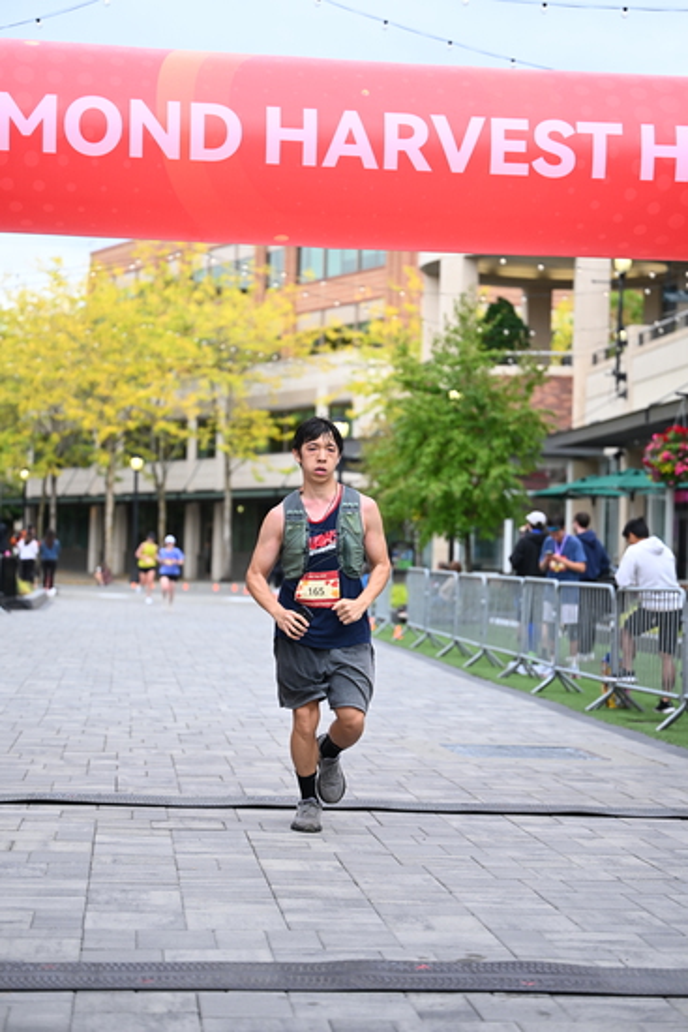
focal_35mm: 75
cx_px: 344
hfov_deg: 18.2
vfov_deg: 27.0
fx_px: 2148
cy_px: 516
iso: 640
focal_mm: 75
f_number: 2.8
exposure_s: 1/1600
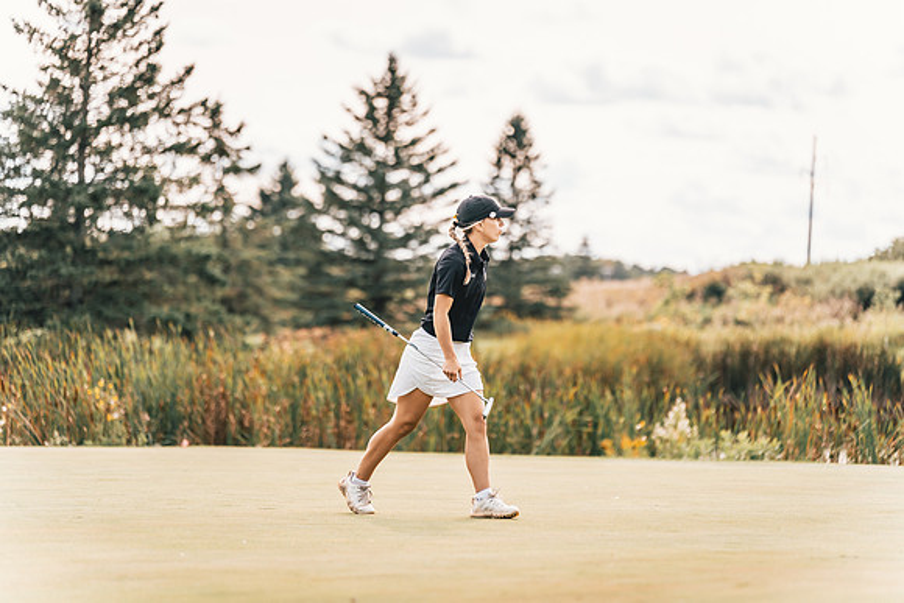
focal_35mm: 150
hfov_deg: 13.7
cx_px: 452
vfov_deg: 9.2
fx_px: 3767
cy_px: 302
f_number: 2.8
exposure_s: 1/1250
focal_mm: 150
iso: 100
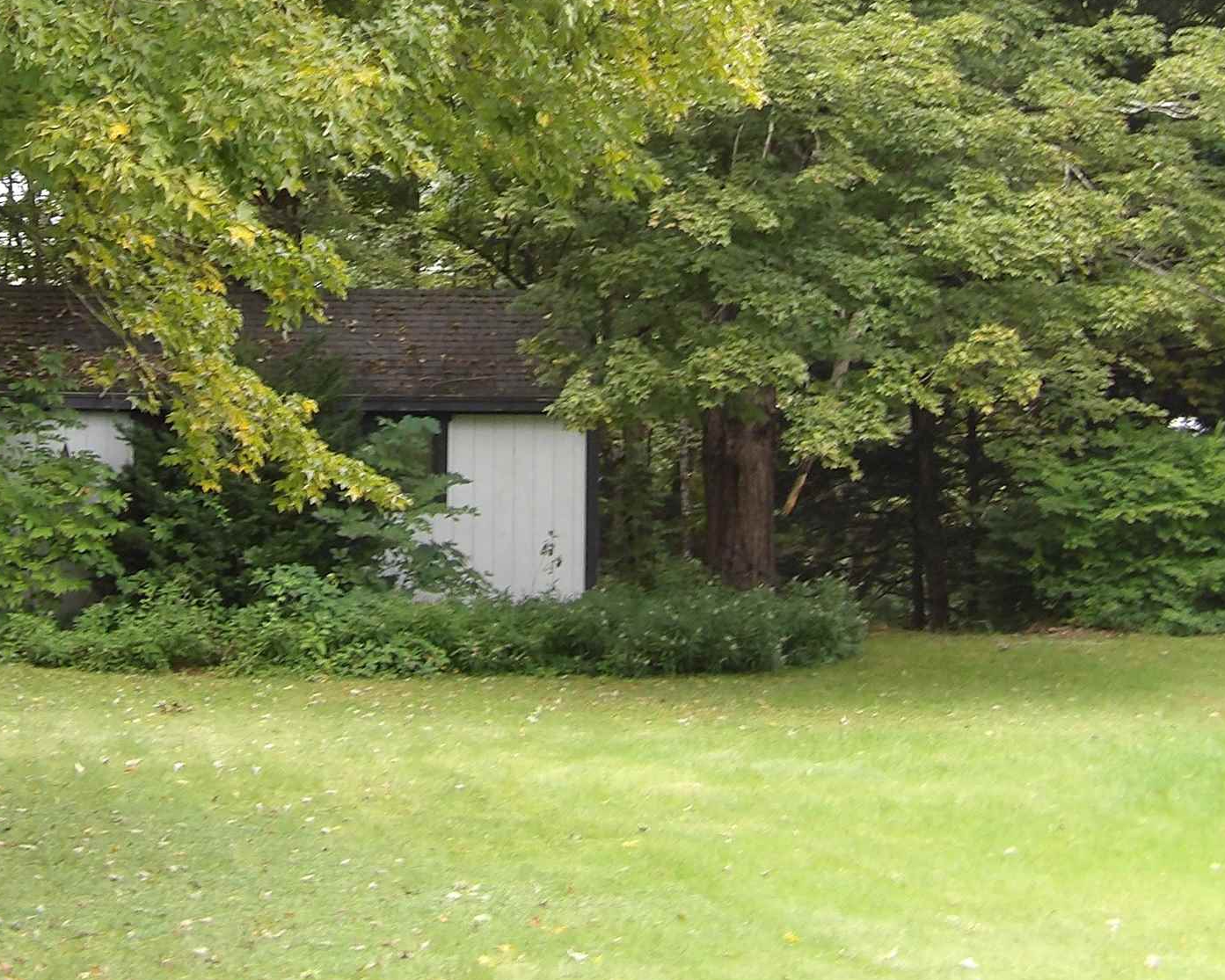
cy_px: 22
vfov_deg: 15.3
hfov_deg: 19.3
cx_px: 441
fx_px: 3590
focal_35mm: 99
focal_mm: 8.2
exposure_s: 1/46
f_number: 3.8
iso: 100
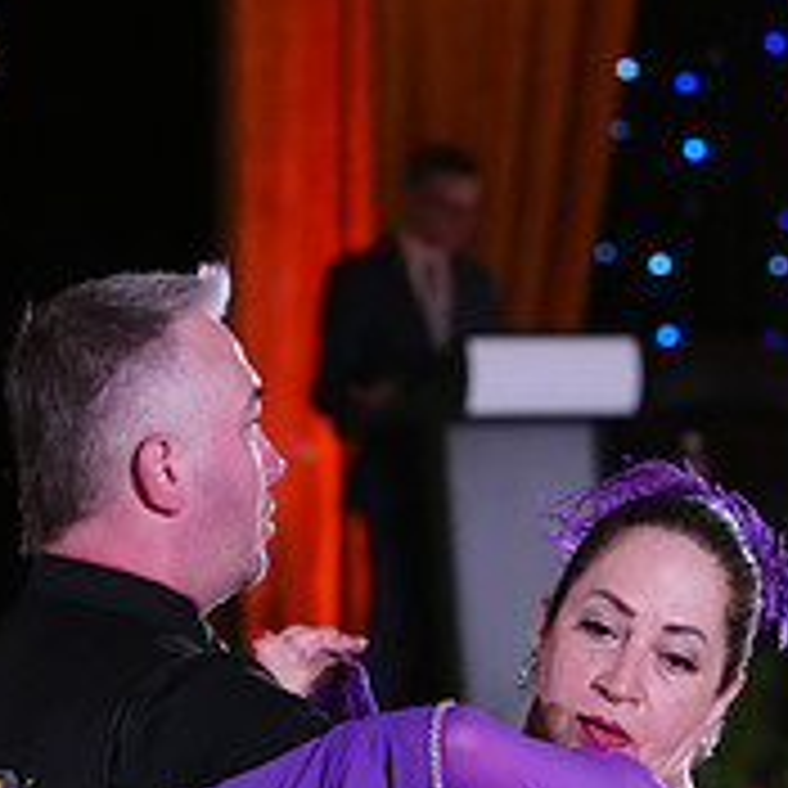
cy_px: 1283
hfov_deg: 5.4
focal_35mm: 324
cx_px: 484
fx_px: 8344
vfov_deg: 5.3
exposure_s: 1/400
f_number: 5
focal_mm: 115
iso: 6400
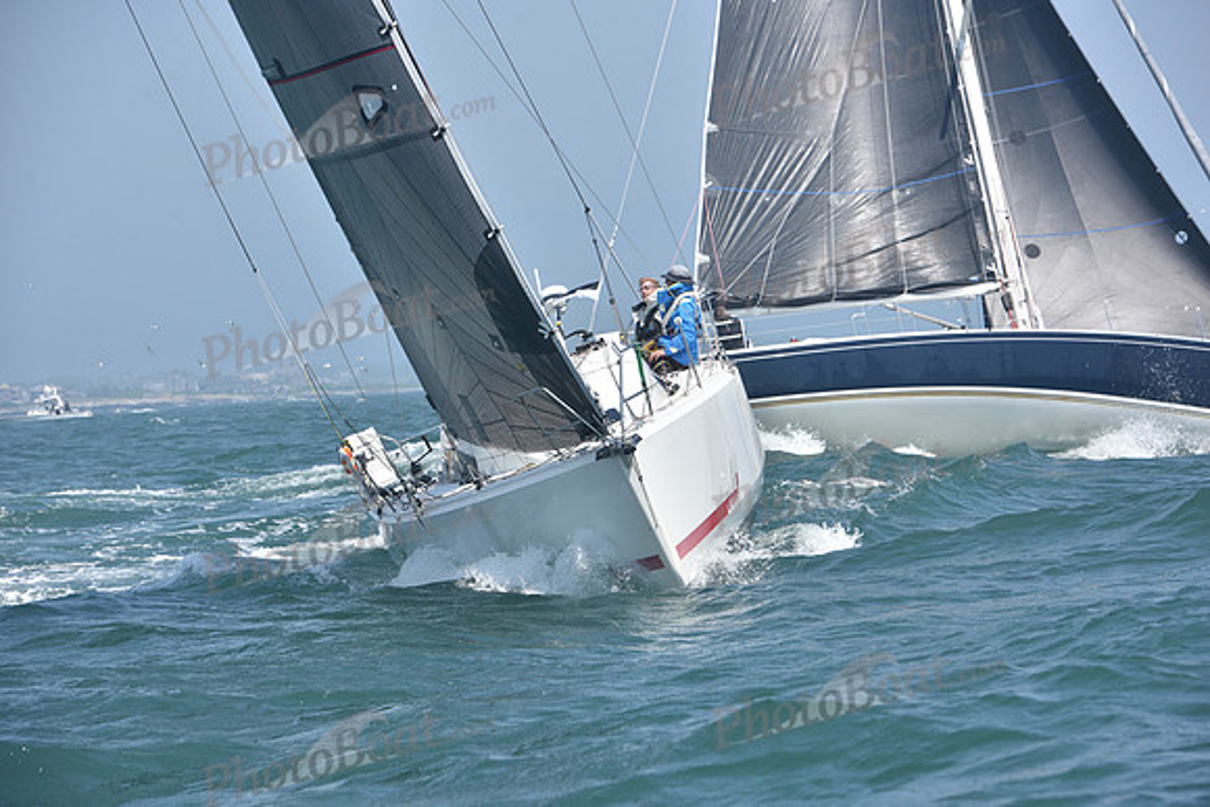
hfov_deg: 12.4
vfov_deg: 8.3
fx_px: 5547
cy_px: 404
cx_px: 605
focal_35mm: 165
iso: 320
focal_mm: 165
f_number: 9
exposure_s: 1/1000
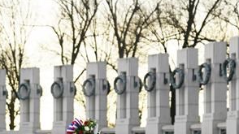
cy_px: 103
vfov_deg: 7.5
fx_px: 1026
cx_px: 23
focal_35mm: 162
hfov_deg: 13.2
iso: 1000
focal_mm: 70
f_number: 2.8
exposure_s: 1/1000
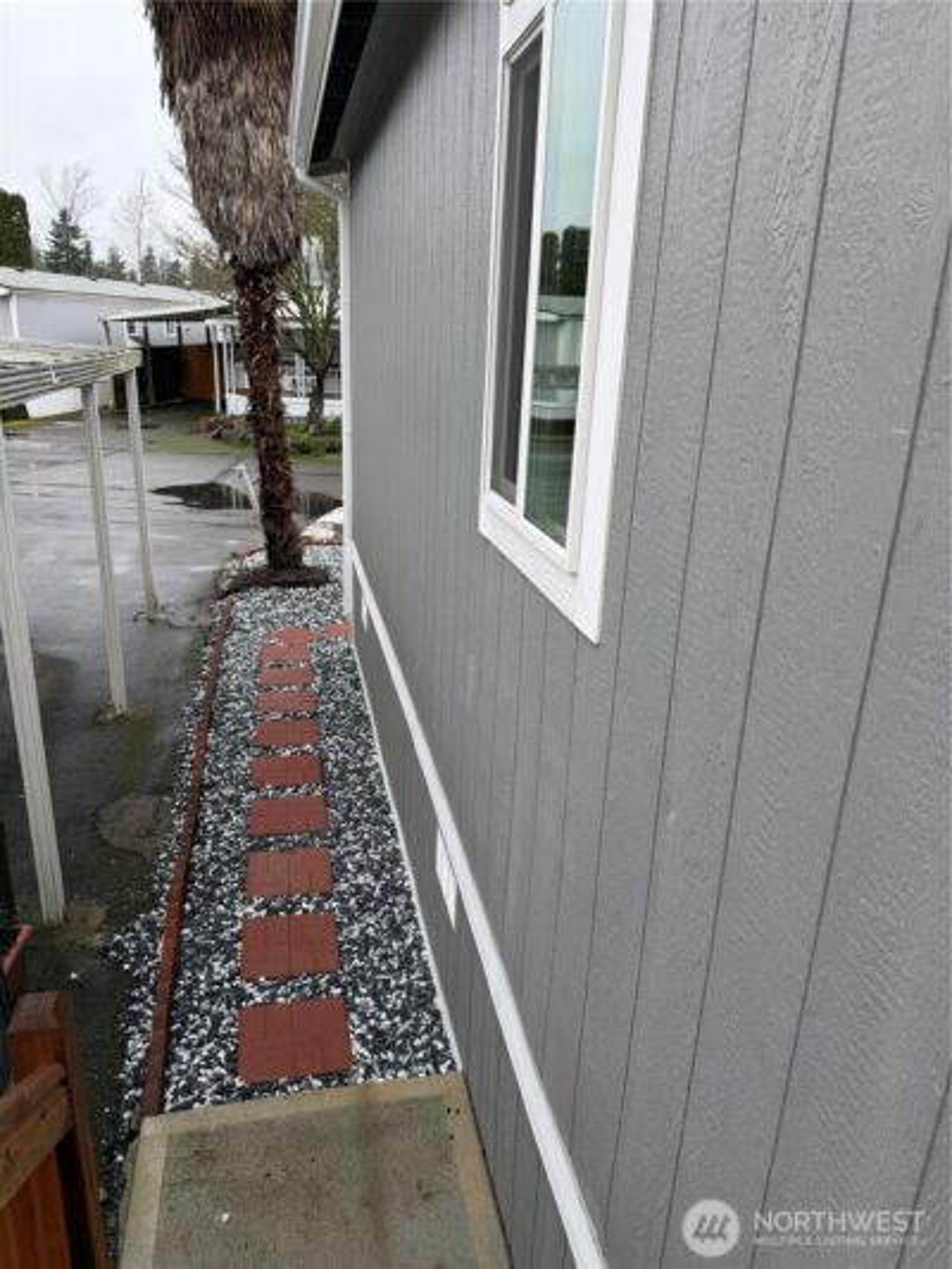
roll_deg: -1.7
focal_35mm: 24
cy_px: 634
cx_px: 476
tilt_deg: -18.5
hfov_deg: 56.8
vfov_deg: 71.6
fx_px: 880
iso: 80
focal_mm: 6.76
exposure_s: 1/589
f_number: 1.78
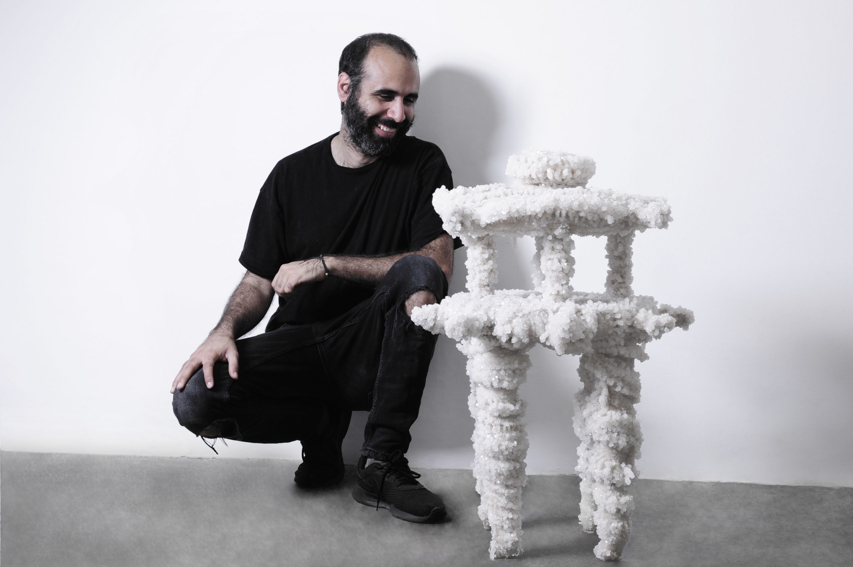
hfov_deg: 39.6
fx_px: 1184
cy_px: 284
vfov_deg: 27.0
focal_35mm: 50
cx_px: 426
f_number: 13
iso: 250
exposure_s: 1/125
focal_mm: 50
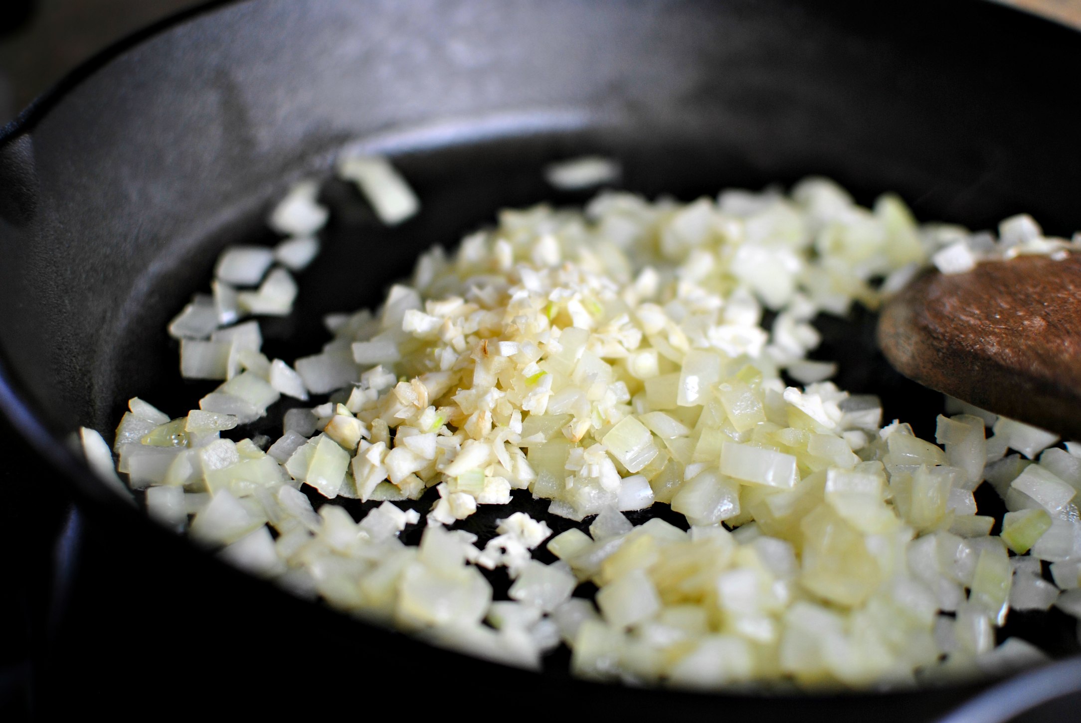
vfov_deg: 25.8
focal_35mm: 52
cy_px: 362
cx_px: 540
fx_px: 1578
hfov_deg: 37.8
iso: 140
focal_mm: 35
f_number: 2.2
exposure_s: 1/100
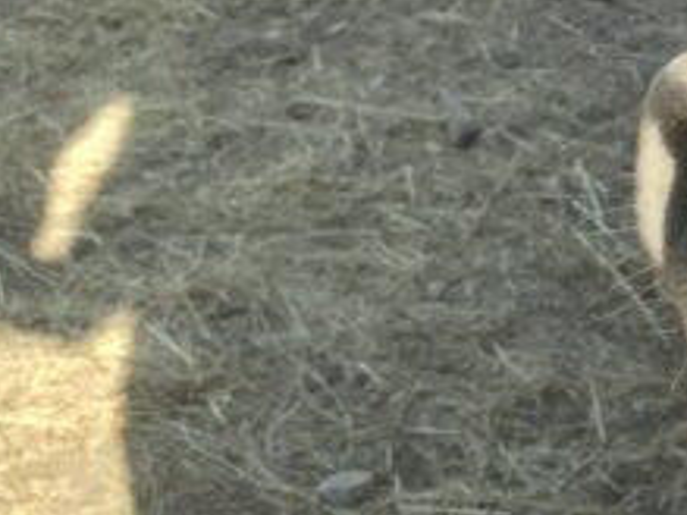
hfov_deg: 14.9
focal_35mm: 117
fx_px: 2321
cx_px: 1189
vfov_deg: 11.6
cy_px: -462
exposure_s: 1/270
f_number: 2.2
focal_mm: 3.18
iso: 40
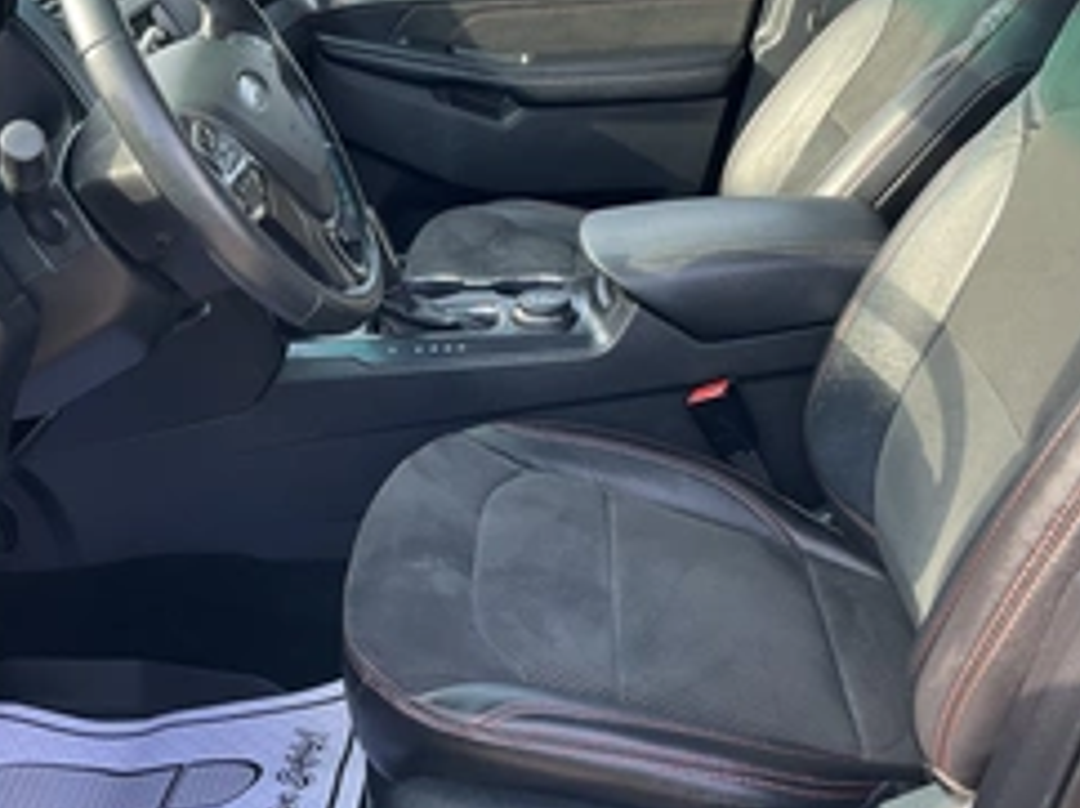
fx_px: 1496
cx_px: 504
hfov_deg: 39.7
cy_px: 371
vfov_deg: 30.2
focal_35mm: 48
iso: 40
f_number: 1.8
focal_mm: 3
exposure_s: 1/122
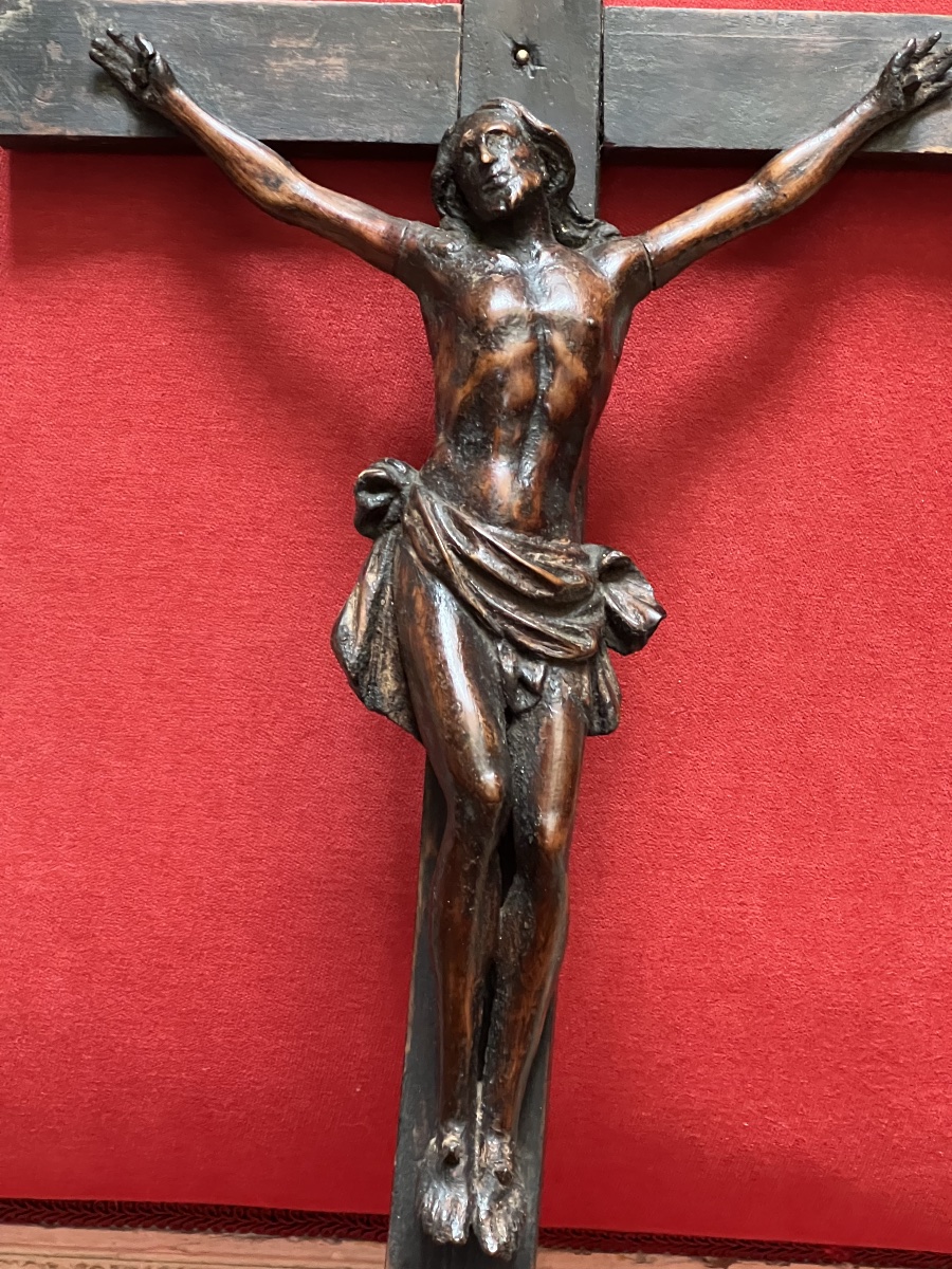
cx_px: 476
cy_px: 634
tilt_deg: -22.1
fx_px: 2824
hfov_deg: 19.1
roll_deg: -4.7
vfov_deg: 25.3
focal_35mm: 77
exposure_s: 1/50
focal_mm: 9
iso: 800
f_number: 2.8
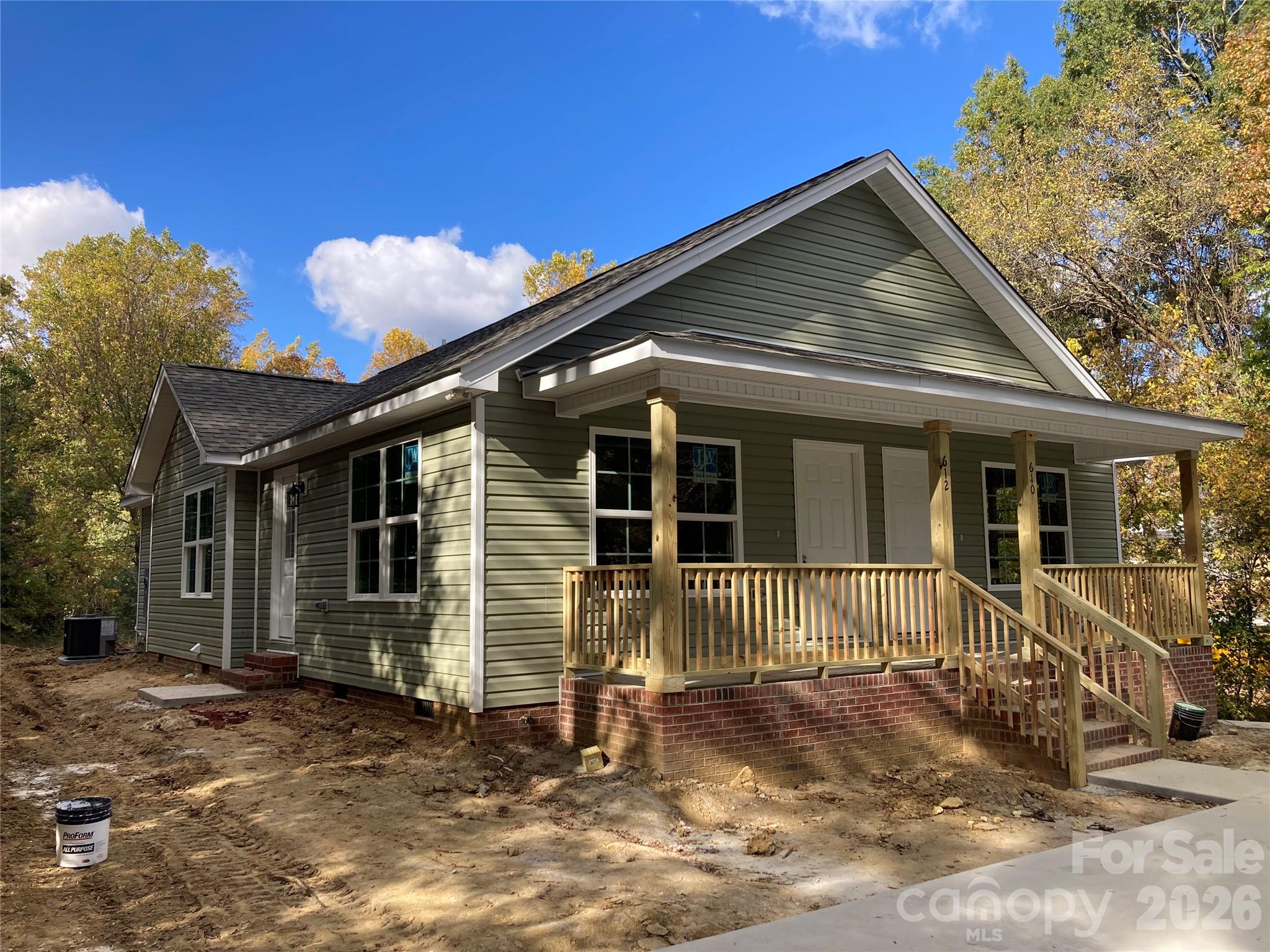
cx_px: 635
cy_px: 476
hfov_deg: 63.4
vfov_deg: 49.7
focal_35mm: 28
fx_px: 1027
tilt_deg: +7.5
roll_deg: +0.1
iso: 20
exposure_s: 1/852
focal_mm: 3.99
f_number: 1.8
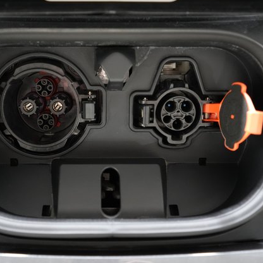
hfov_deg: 48.0
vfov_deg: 48.4
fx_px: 292
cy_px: 130
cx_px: 98
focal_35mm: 34
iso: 6400
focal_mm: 26
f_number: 2.8
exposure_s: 1/30
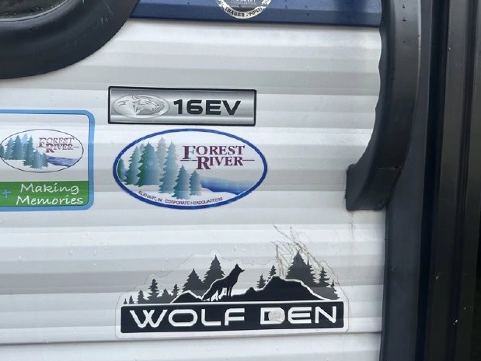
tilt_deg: -3.3
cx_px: 197
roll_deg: -0.5
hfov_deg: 58.0
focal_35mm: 31
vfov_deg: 45.1
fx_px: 431
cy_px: 134
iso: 80
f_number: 1.78
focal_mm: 6.86
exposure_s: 1/750
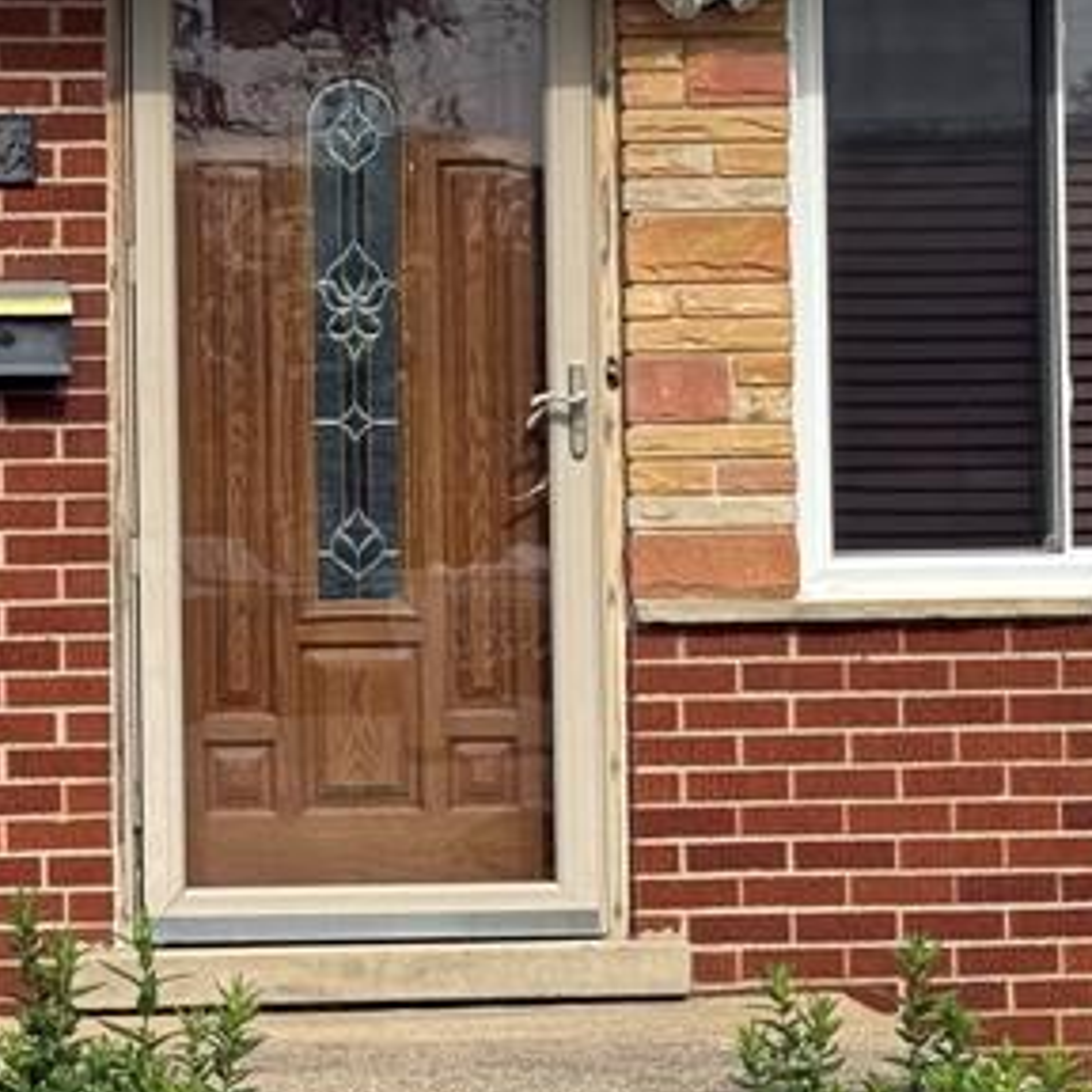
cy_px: 356
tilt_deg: +1.3
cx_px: 167
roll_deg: +0.8
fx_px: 5389
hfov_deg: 11.5
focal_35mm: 151
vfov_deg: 11.6
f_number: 1.78
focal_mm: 6.76
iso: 64
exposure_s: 1/3226
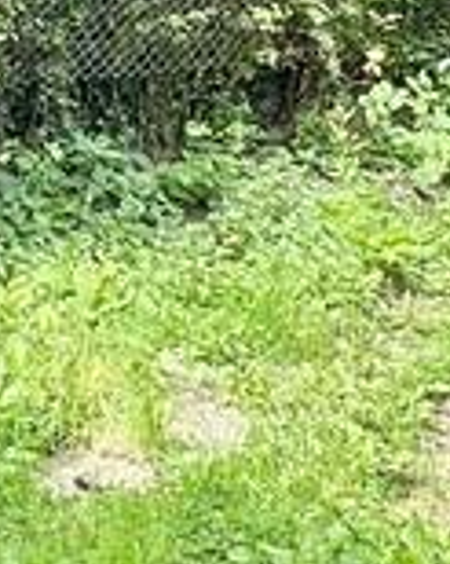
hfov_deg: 14.1
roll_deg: +0.6
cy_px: 11
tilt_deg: -0.5
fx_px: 1516
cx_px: -461
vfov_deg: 20.4
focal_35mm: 91
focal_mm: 2.22
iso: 40
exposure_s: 1/351
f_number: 2.2
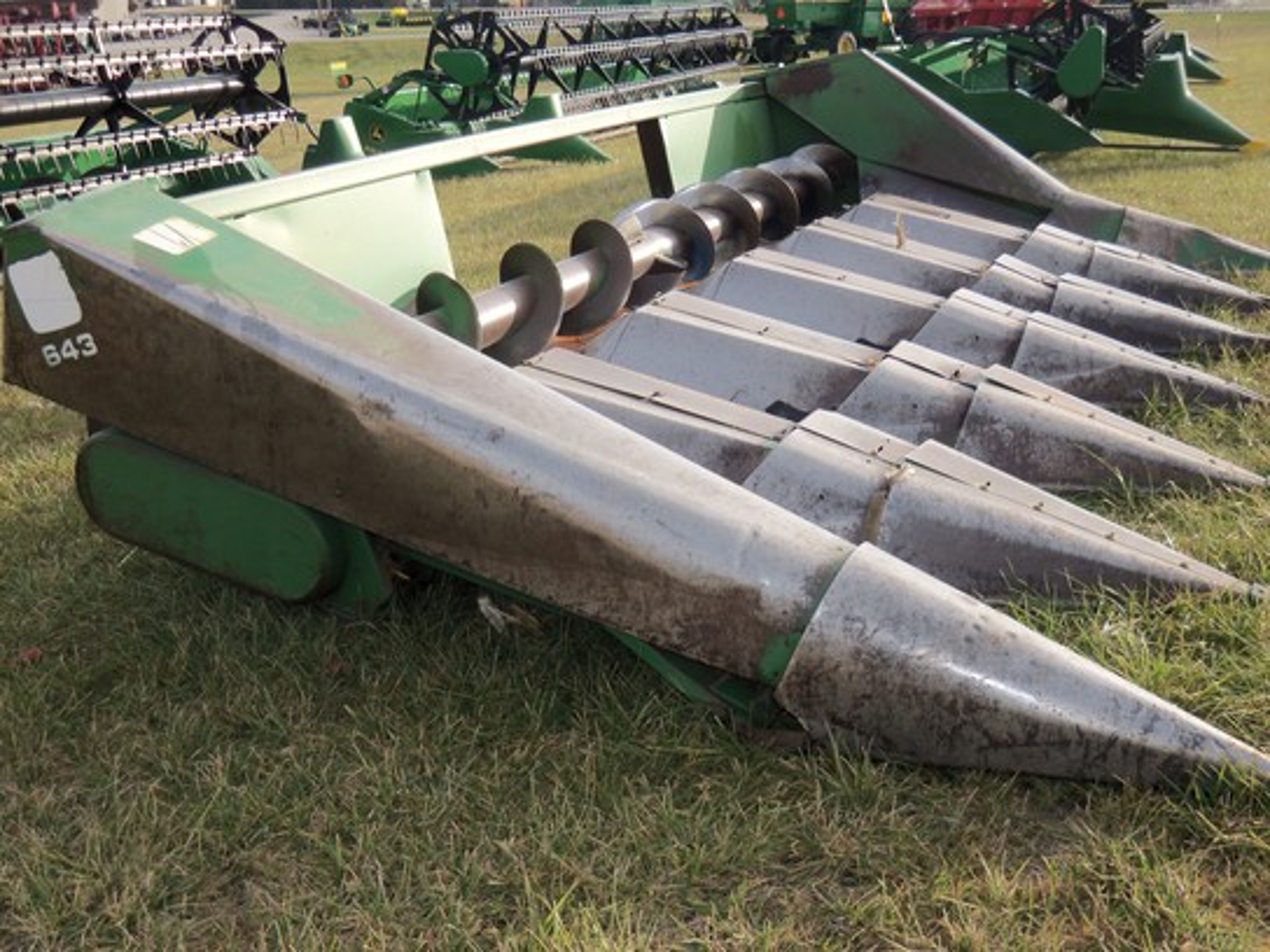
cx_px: 635
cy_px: 476
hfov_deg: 49.0
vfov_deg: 37.7
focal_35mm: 38
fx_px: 1394
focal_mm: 6.8
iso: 64
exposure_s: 1/200
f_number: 4.3
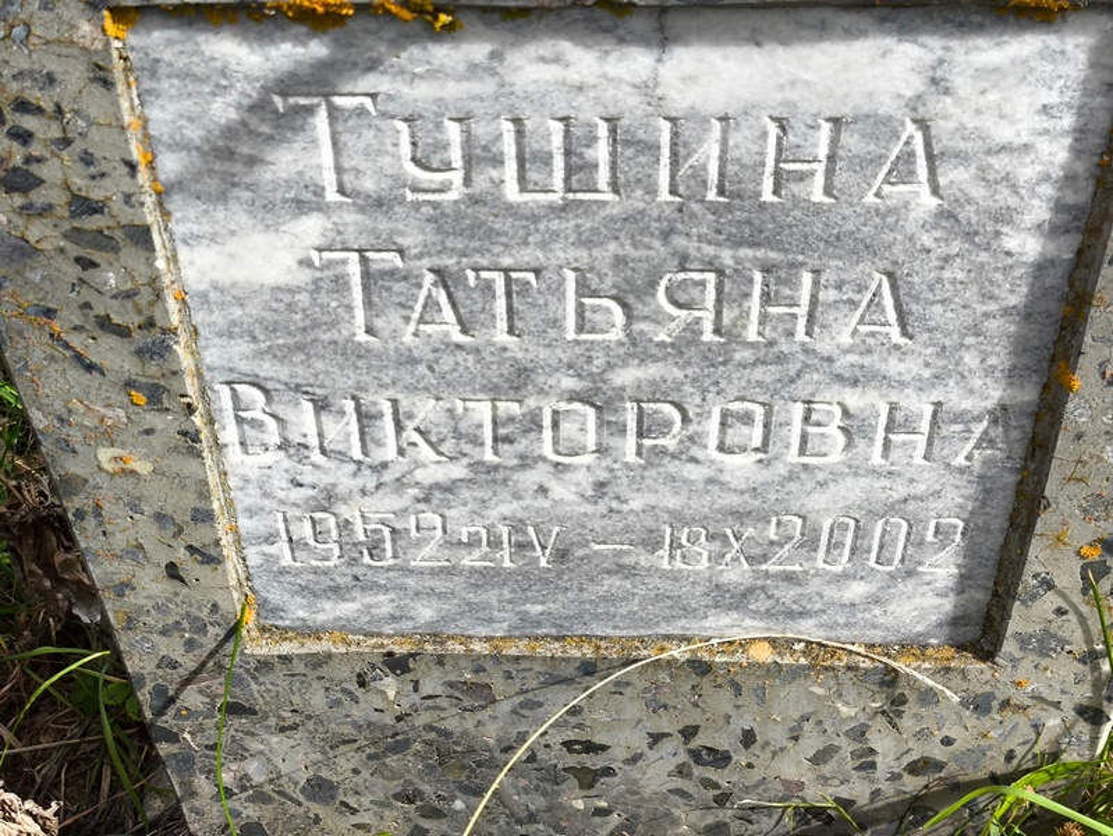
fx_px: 1608
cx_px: 556
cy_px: 418
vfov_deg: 29.1
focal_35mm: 50
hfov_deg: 38.2
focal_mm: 4.71
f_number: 1.7
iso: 50
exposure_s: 1/251
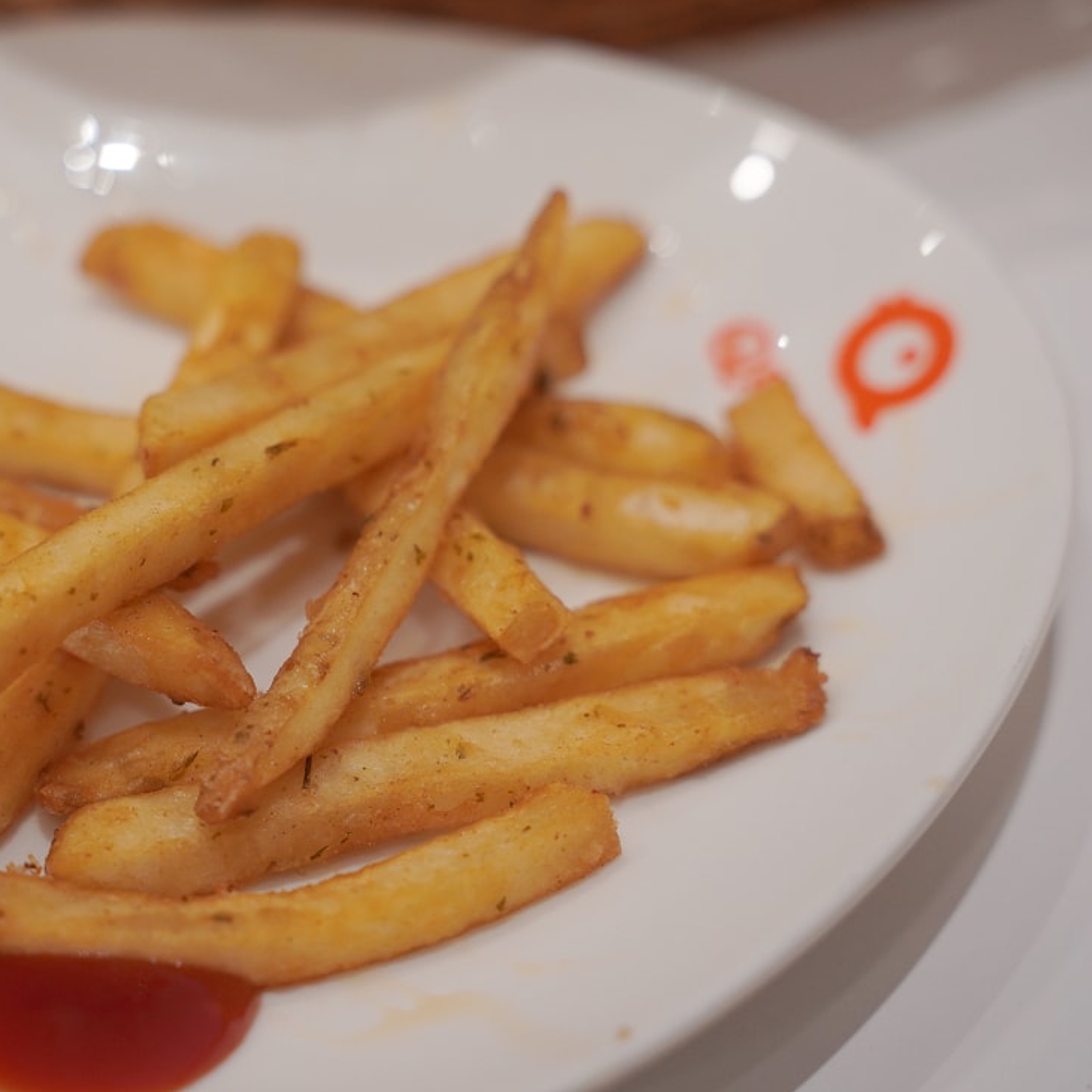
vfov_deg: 17.6
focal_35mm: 99
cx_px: 317
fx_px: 3533
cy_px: 592
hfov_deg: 17.5
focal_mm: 71
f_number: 4
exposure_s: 1/160
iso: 800
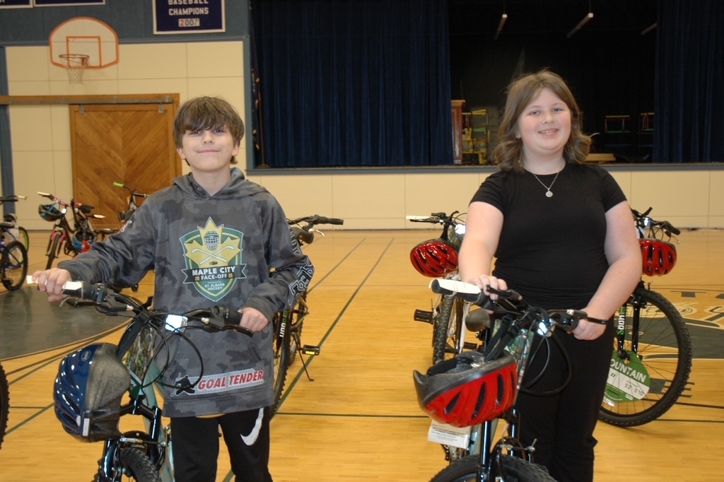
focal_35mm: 40
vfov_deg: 33.0
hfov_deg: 47.9
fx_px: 814
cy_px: 241
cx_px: 362
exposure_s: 1/60
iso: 400
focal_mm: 27
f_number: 3.8
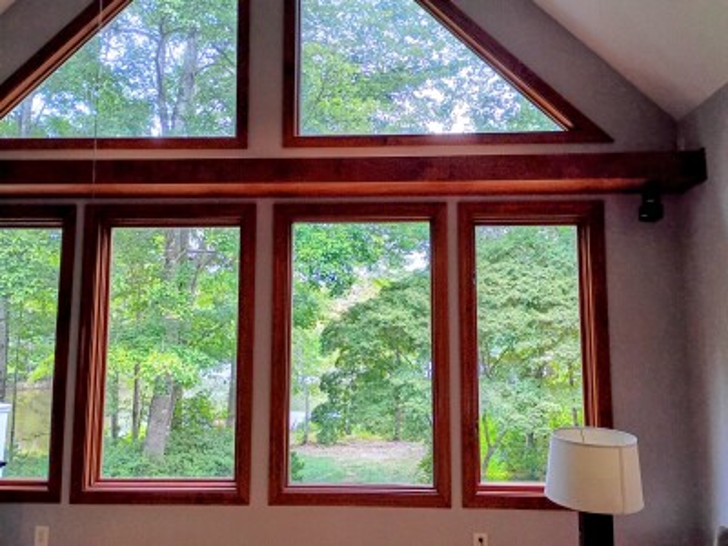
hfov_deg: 61.7
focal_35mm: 29
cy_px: 273
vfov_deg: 48.2
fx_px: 610
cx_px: 364
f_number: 1.8
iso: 638
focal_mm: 4.27
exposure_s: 1/60
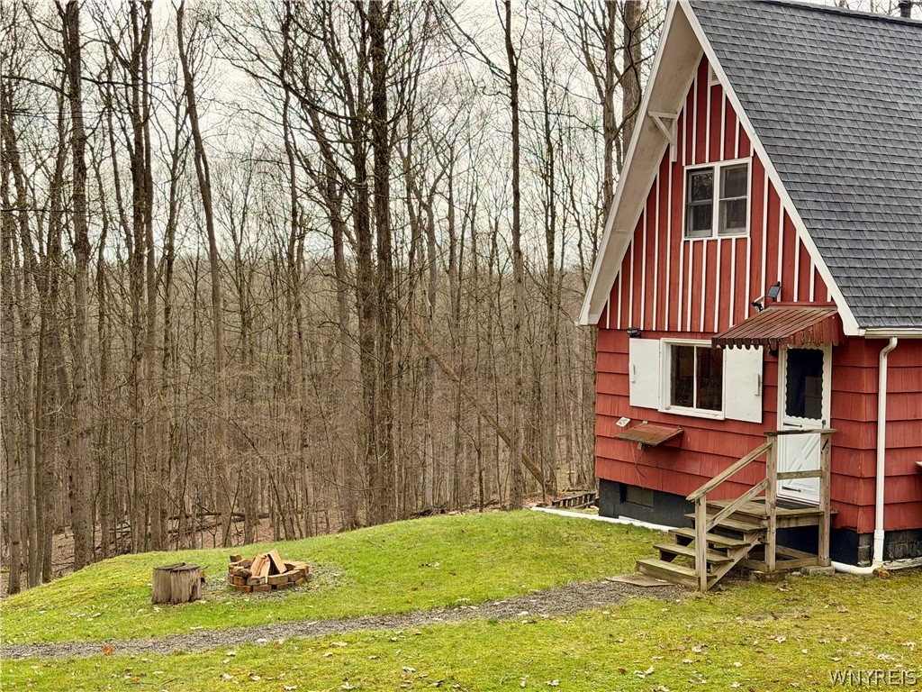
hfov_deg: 39.7
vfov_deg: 30.3
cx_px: 461
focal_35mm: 48
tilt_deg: -2.5
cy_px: 346
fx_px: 1278
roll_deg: -0.9
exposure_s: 1/240
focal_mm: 6.76
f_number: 1.78
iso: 64
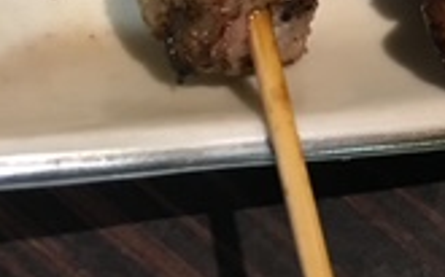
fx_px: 1443
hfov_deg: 15.4
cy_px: -148
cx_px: 769
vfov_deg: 10.6
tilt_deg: -53.7
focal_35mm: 119
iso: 125
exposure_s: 1/30
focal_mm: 4.15
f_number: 2.2
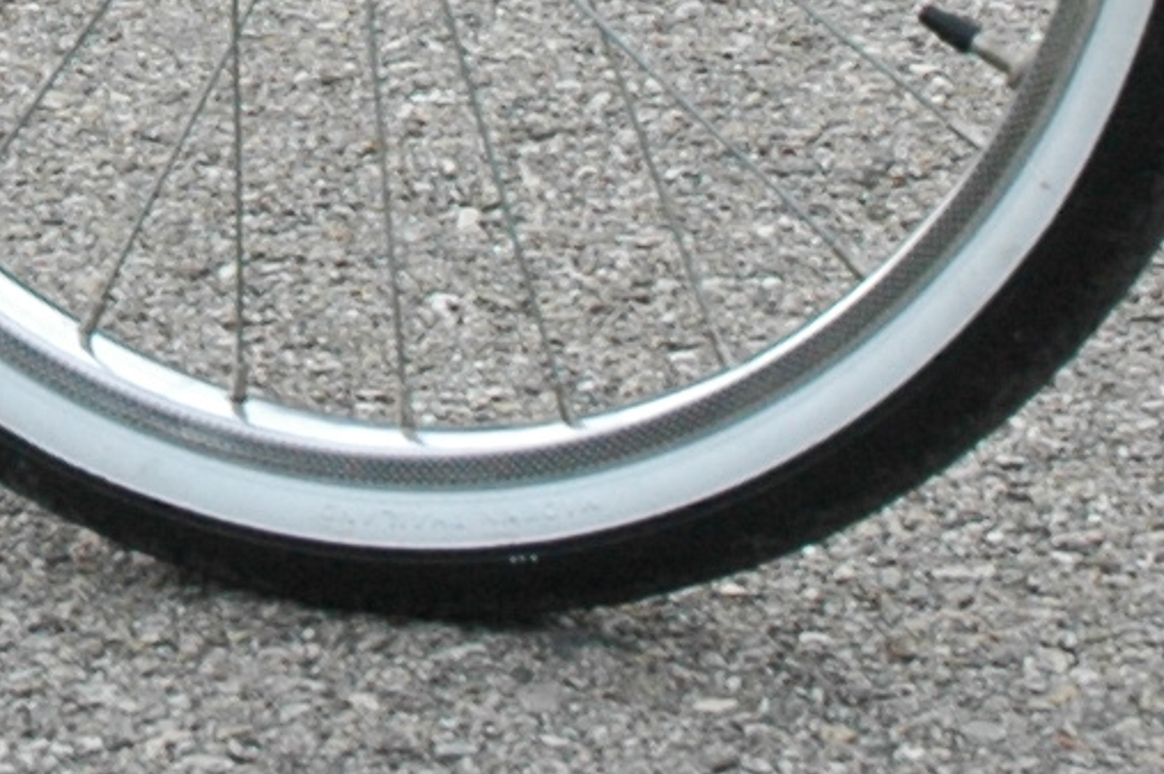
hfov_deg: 7.7
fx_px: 8333
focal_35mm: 258
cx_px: -911
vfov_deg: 5.1
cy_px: -1458
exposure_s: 1/320
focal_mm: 29
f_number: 9
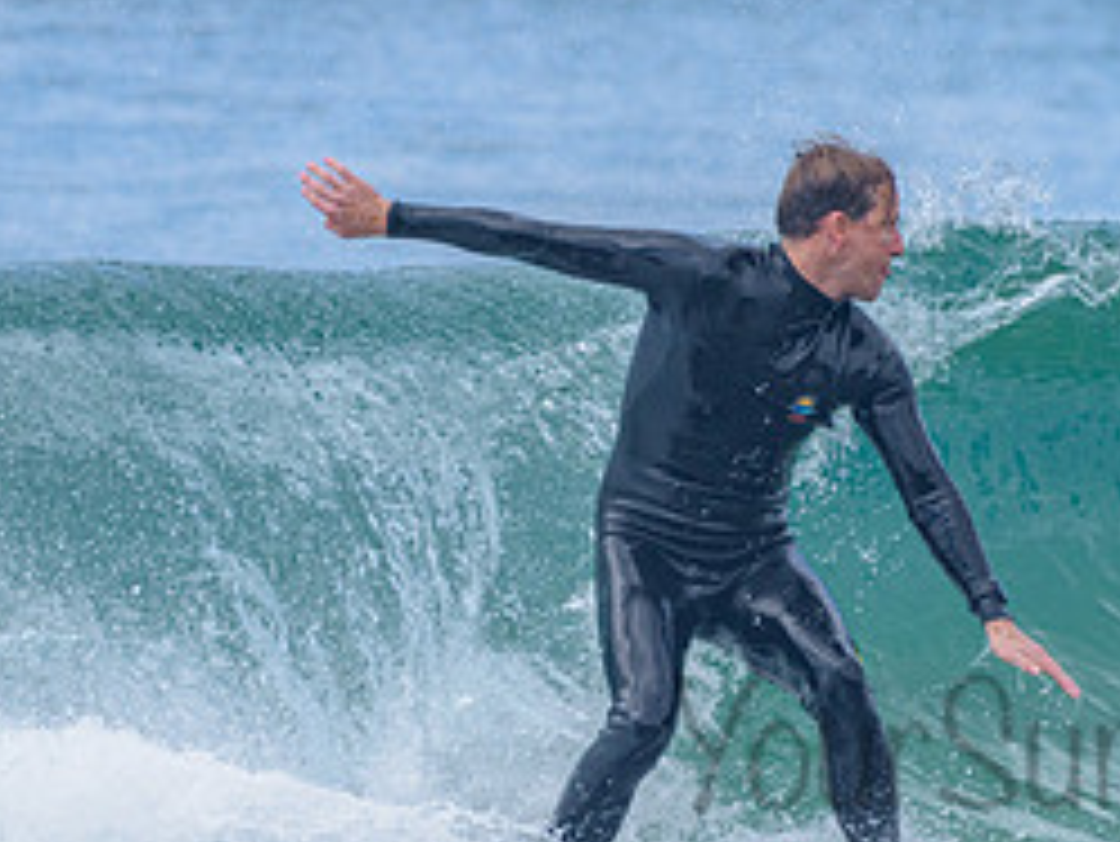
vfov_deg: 1.1
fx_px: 44510
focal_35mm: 1375
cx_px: 912
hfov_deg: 1.4
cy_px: 507
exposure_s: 1/2000
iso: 450
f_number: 5.6
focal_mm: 500
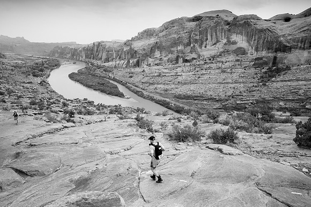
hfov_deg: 70.6
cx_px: 156
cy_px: 104
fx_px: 219
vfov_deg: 50.6
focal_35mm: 25
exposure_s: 1/400
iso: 2500
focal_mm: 25.4
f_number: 8
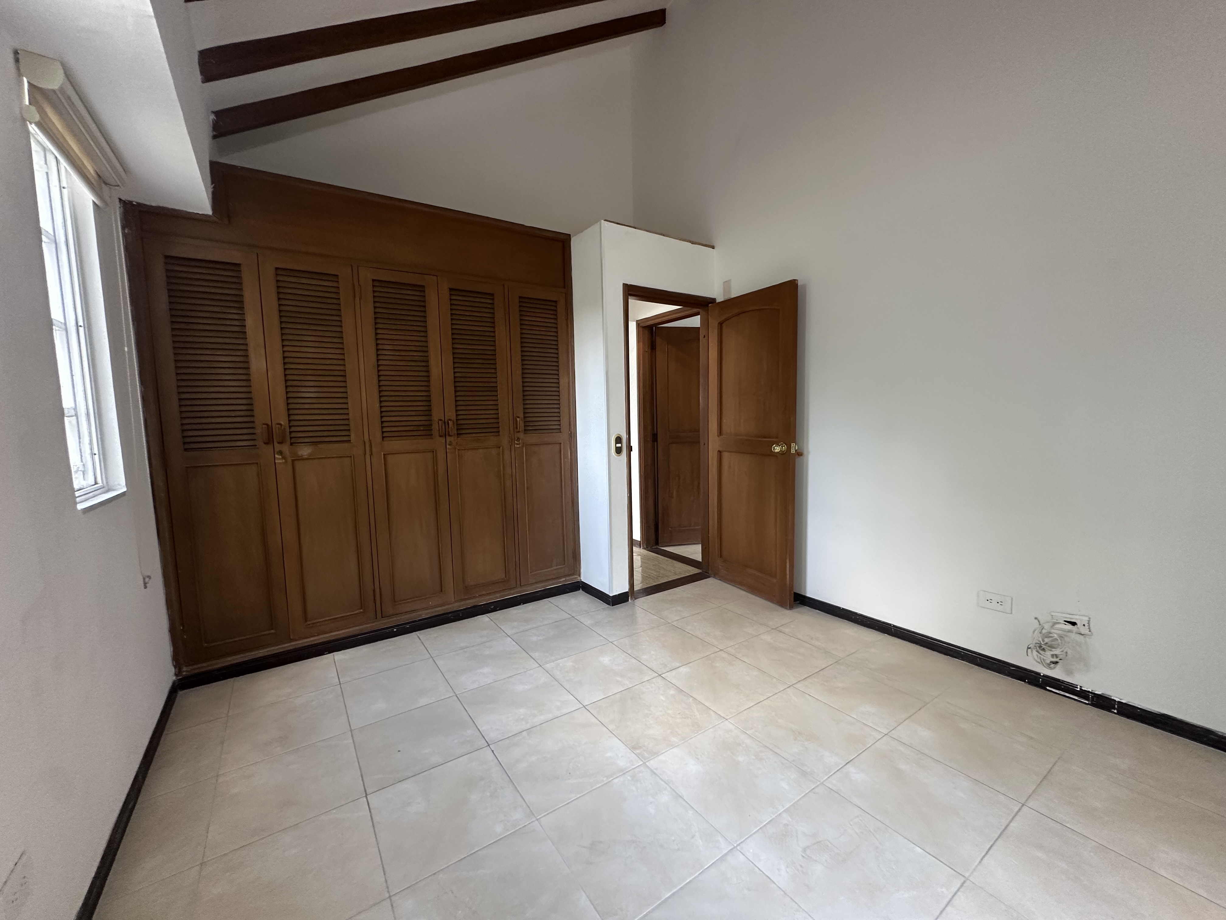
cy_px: 460
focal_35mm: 14
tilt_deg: -1.4
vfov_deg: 85.7
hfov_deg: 102.1
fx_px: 496
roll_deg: +0.9
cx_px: 613
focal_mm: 2.22
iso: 250
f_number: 2.2
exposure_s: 1/60
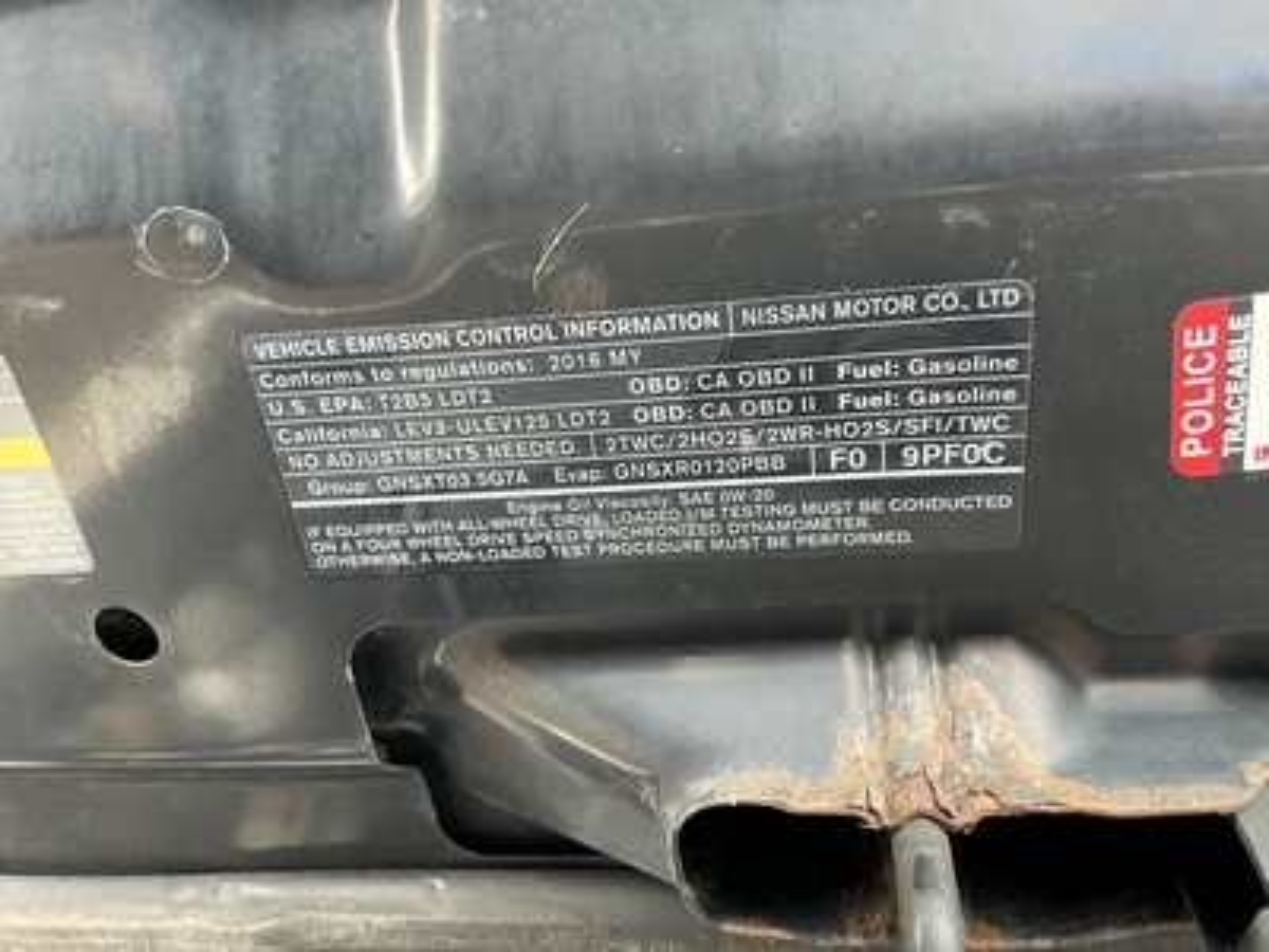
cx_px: 634
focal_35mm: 28
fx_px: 1026
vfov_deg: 49.7
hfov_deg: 63.4
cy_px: 476
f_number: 1.8
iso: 64
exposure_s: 1/69
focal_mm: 3
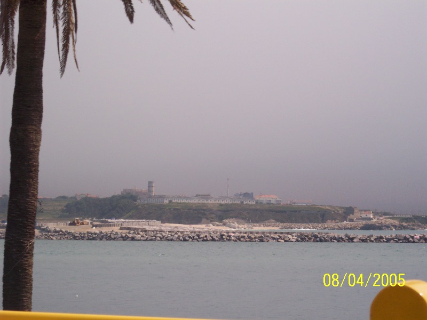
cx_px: 214
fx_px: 1406
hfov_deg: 17.3
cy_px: 160
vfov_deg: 13.0
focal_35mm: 114
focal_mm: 24
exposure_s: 1/350
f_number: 8
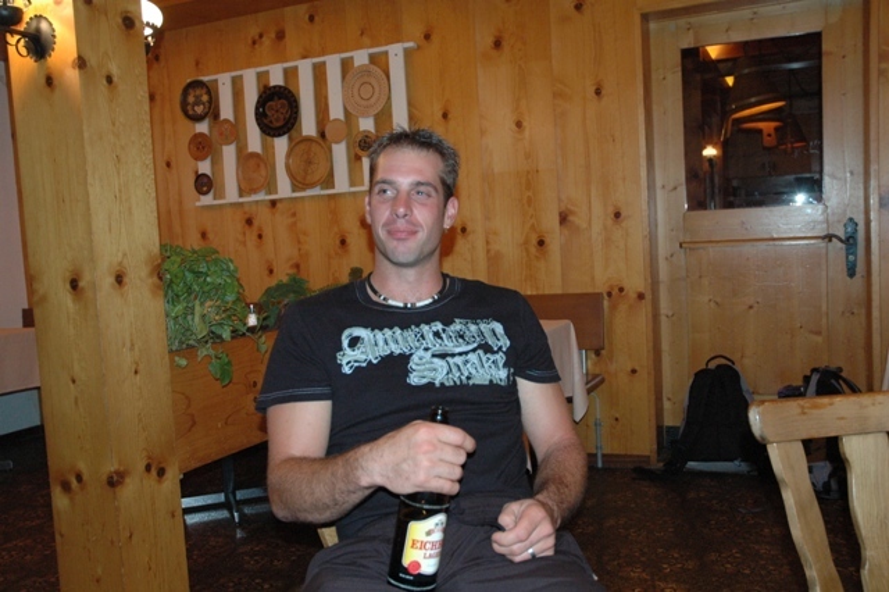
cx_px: 444
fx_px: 889
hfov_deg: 53.2
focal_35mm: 36
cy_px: 296
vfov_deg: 36.8
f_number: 4.5
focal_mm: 24
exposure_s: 1/60
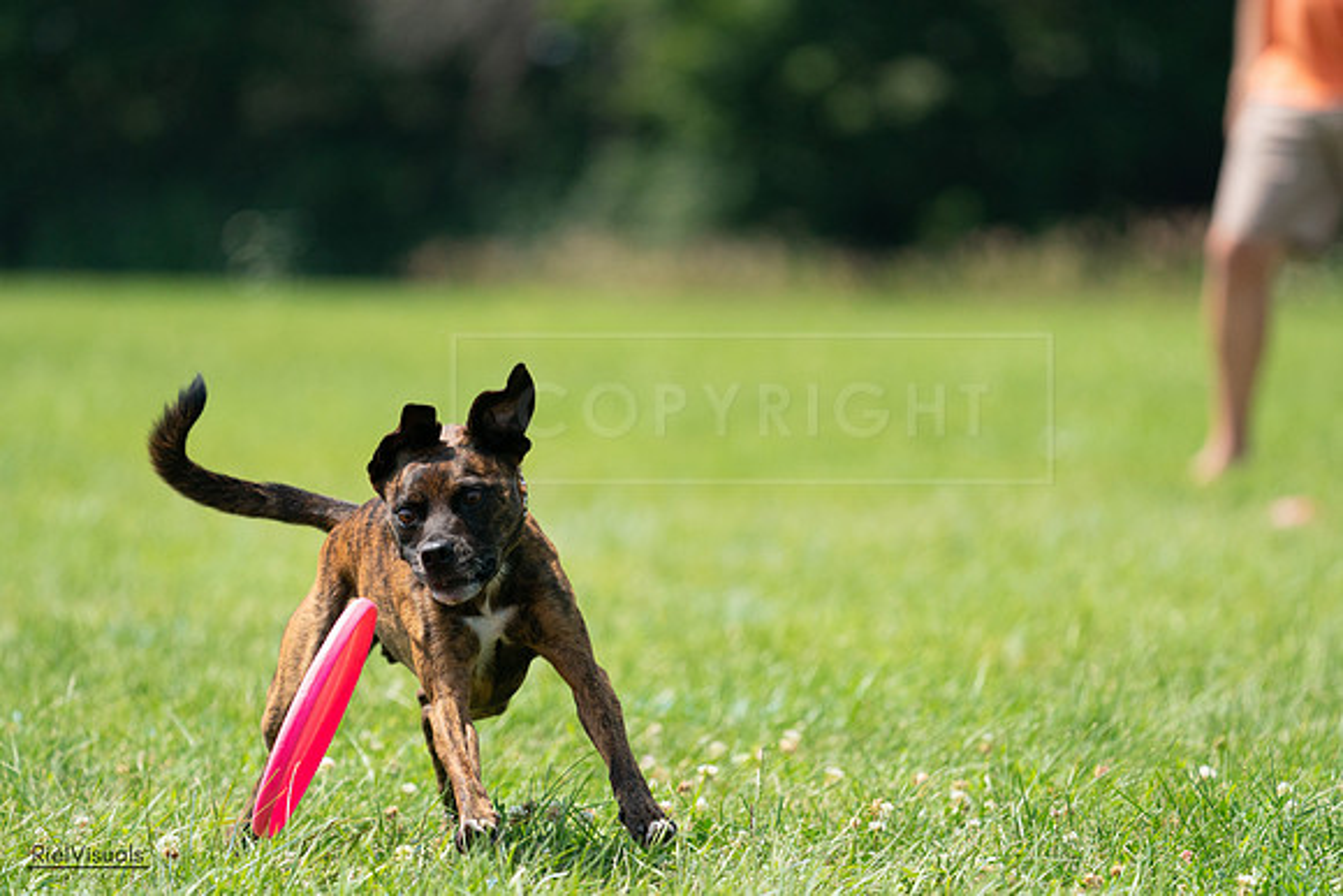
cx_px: 672
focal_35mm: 324
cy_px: 448
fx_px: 12089
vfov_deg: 4.2
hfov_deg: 6.4
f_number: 6.3
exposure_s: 1/3200
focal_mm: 324
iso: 1250
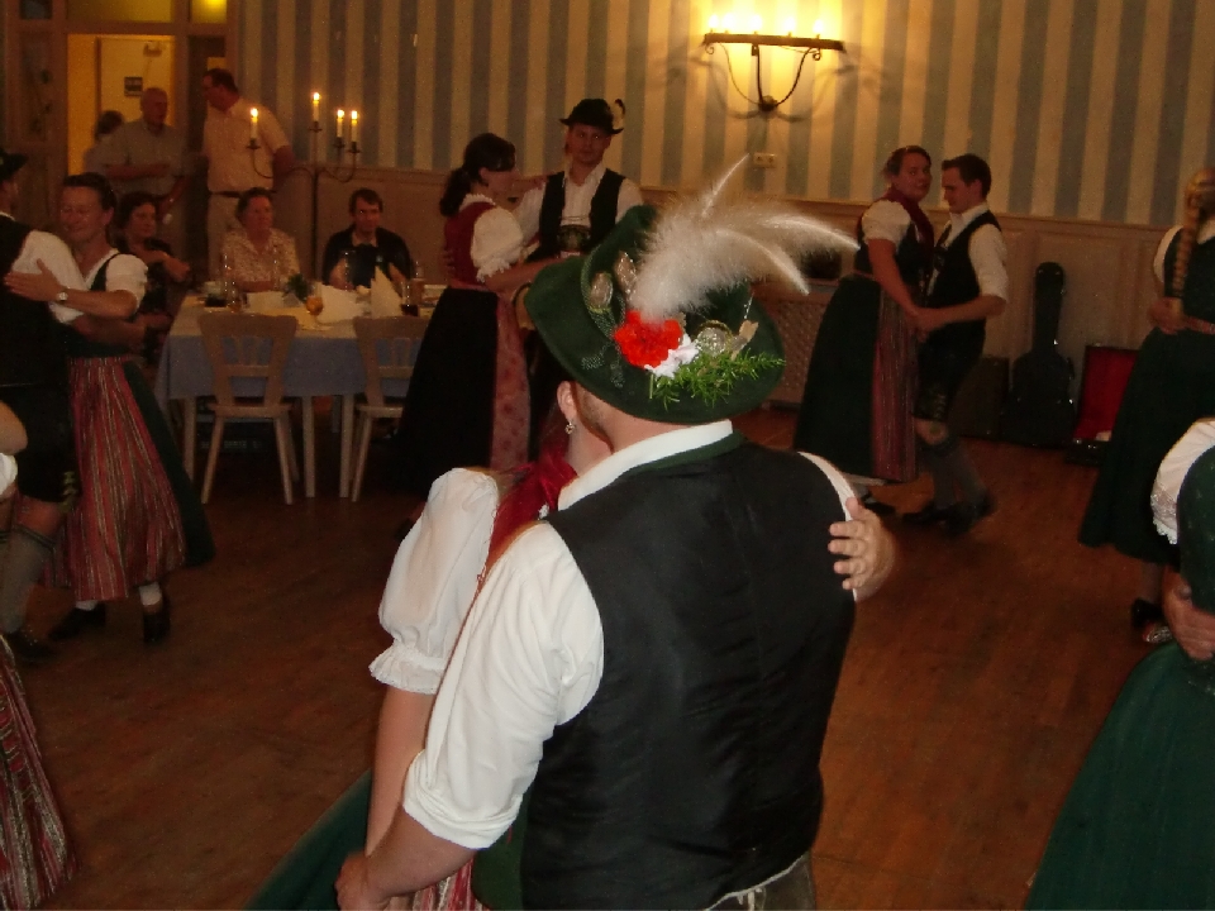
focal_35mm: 46
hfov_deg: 41.2
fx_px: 1615
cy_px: 456
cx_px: 608
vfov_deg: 31.5
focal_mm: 8.2
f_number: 3.3
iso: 400
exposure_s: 1/25
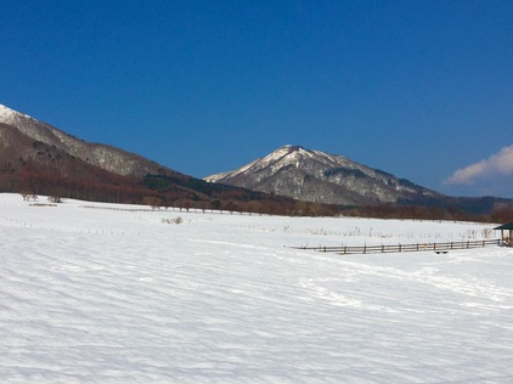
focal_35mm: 44
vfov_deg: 32.7
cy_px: 231
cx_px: 226
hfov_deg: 42.9
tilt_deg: +3.0
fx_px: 652
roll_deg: +0.8
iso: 25
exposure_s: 1/6410
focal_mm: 4.15
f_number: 2.2
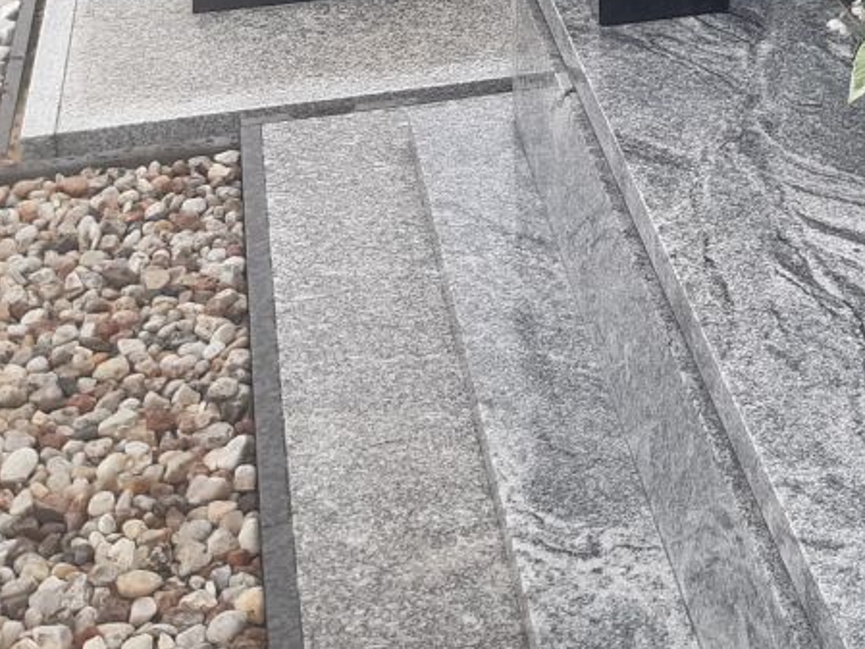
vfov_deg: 16.8
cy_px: -321
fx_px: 2000
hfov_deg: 22.4
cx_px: 1048
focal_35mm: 80
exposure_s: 1/646
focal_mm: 3.92
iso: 40
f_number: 1.7
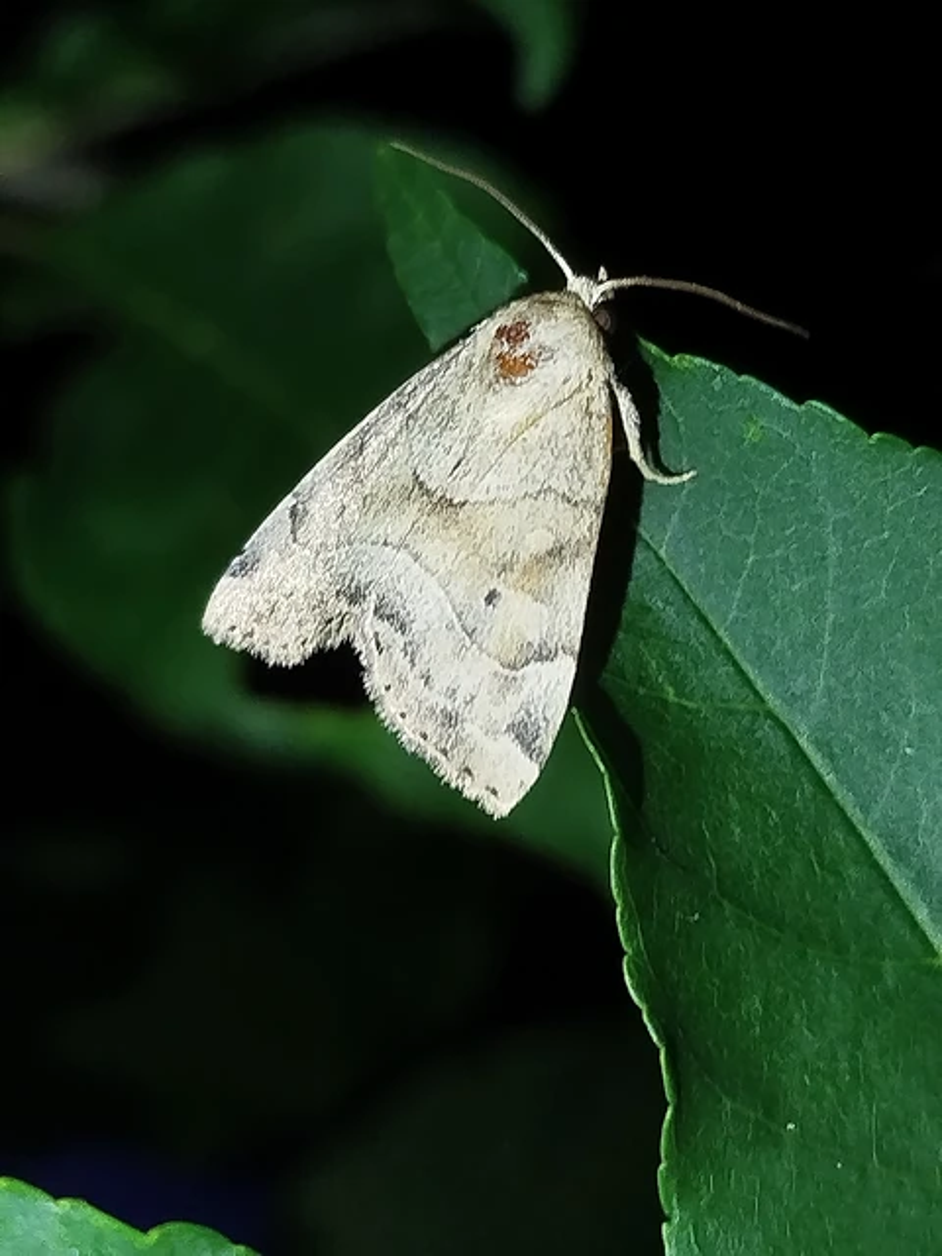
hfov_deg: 19.4
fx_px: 2758
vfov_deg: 25.7
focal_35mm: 76
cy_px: 628
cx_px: 471
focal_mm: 5.31
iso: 125
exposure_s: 1/33
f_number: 1.7
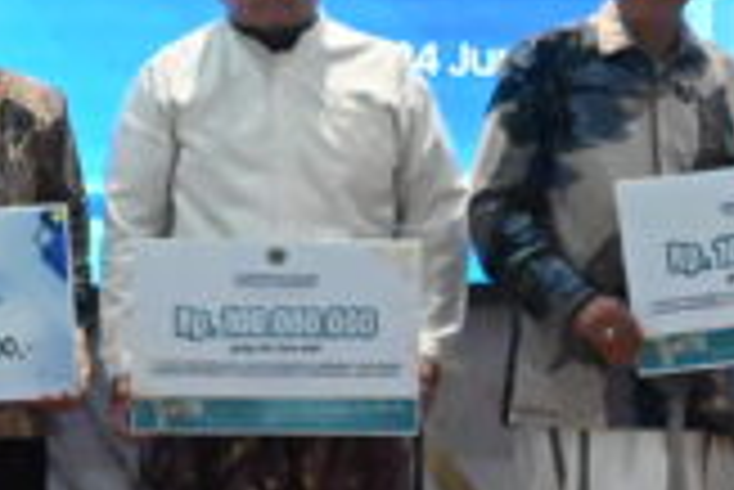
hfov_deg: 11.1
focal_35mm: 185
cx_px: 500
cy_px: 245
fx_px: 3778
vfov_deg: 7.4
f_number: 4.5
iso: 20000
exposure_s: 1/640
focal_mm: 29.5
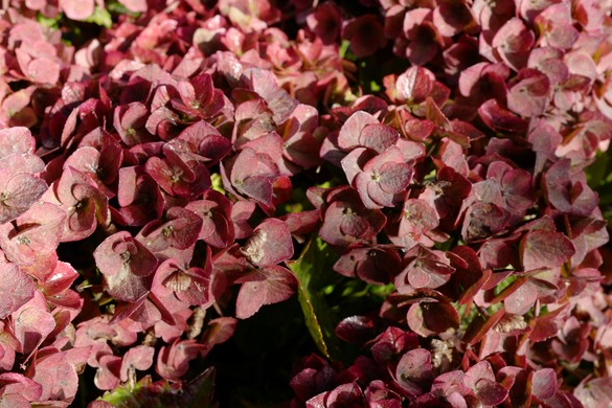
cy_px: 208
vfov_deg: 27.5
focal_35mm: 49
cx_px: 132
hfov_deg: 39.0
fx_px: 833
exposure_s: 1/80
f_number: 8
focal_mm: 28
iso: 100
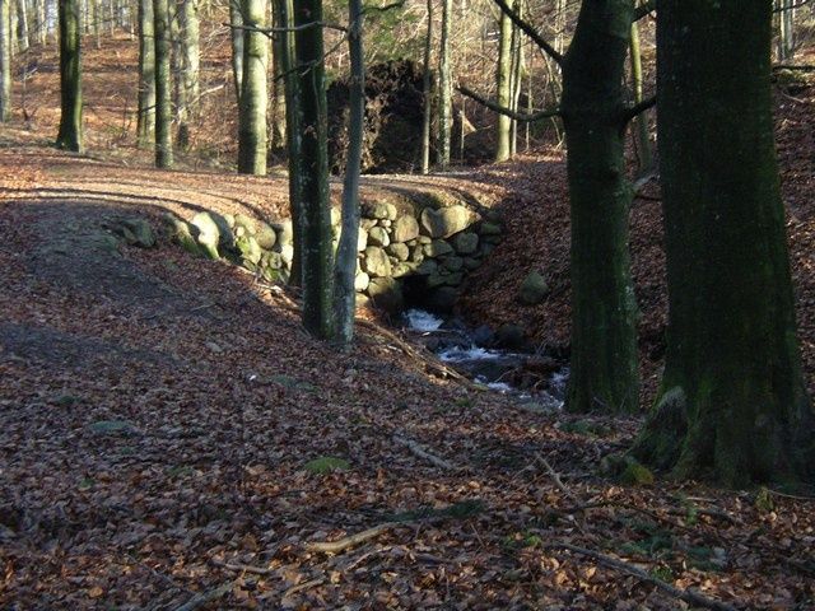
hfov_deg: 25.3
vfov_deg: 19.1
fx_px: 1813
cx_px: 408
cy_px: 306
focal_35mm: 77
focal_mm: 11.9
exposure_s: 1/100
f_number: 3.6
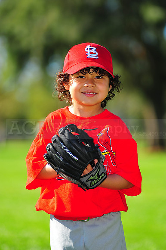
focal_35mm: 180
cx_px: 83
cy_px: 125
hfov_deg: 7.6
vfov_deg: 11.4
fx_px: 1246
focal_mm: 180
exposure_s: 1/800
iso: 200
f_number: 4
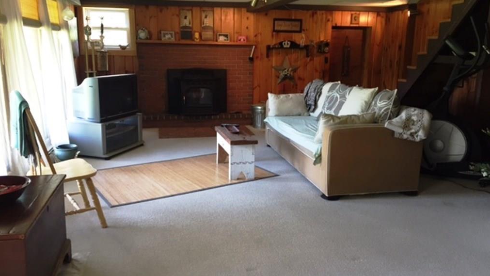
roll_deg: -2.3
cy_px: 140
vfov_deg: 36.7
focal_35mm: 32
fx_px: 416
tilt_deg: -11.0
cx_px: 247
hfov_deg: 61.0
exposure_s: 1/30
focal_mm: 4.15
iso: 64
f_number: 2.2
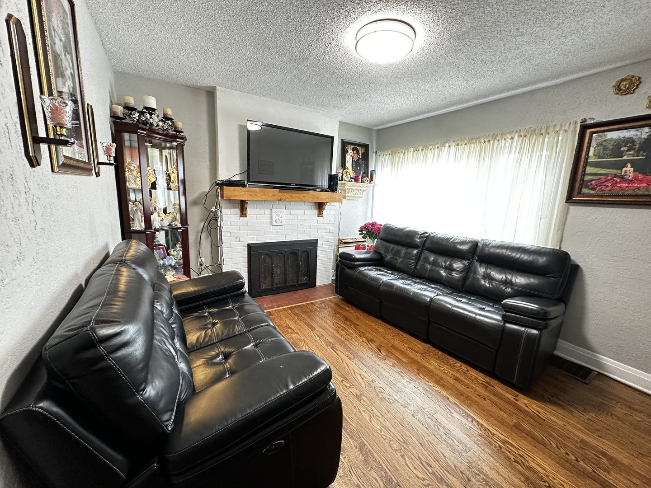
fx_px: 263
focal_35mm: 14
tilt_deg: -10.5
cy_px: 244
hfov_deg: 102.1
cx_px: 326
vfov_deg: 85.7
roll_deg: -3.2
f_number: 2.2
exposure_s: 1/60
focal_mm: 2.22
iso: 640
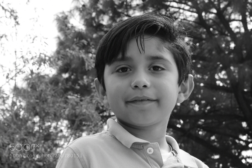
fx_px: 578
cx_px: 126
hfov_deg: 24.6
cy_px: 84
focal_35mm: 82
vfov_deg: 16.6
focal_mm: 55
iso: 6400
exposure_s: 1/1250
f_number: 16
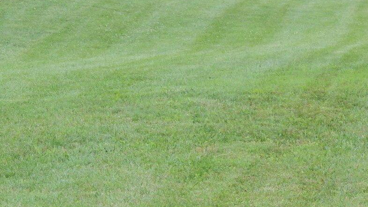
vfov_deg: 3.7
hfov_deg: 6.7
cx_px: 272
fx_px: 3162
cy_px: 61
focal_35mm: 324
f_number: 4.4
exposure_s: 1/125
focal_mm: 25.8
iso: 110
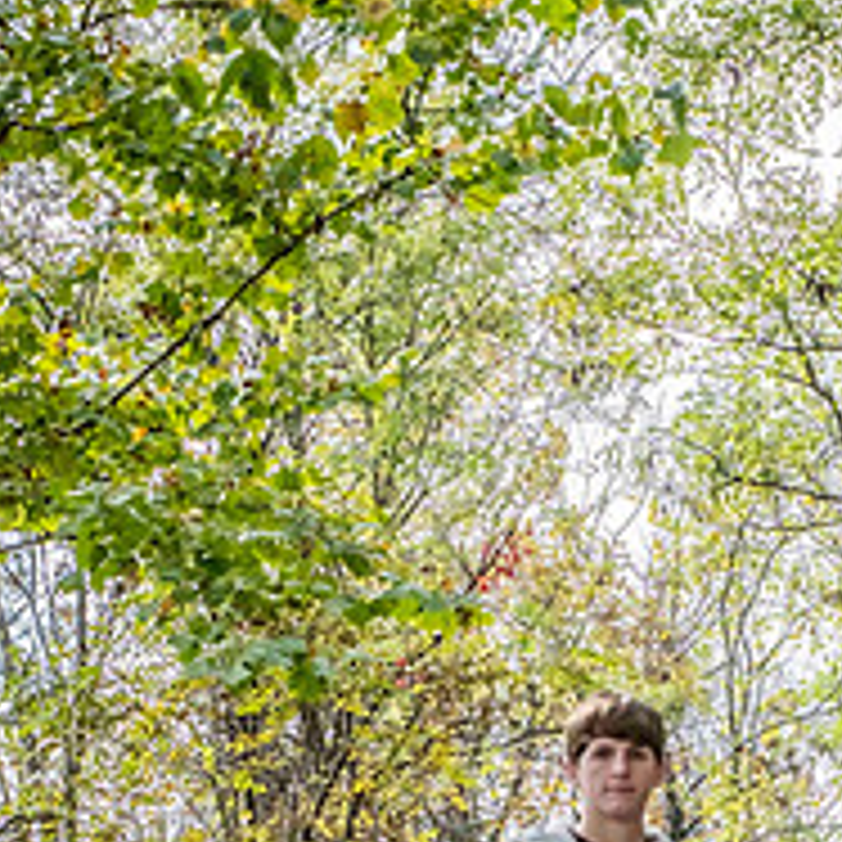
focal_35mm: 164
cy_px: 1004
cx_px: 662
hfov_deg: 10.6
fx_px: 4513
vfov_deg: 10.5
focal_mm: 80
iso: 800
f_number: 7.1
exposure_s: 1/640
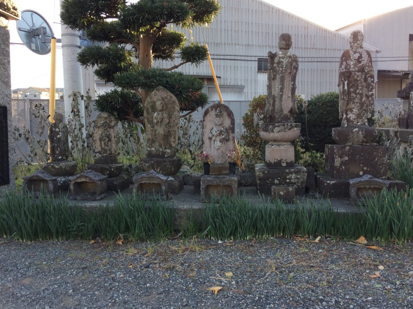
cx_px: 216
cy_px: 145
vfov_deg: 45.4
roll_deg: +1.2
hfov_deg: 58.3
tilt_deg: -6.8
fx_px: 370
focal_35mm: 31
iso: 32
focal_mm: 4.15
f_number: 2.2
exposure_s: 1/191
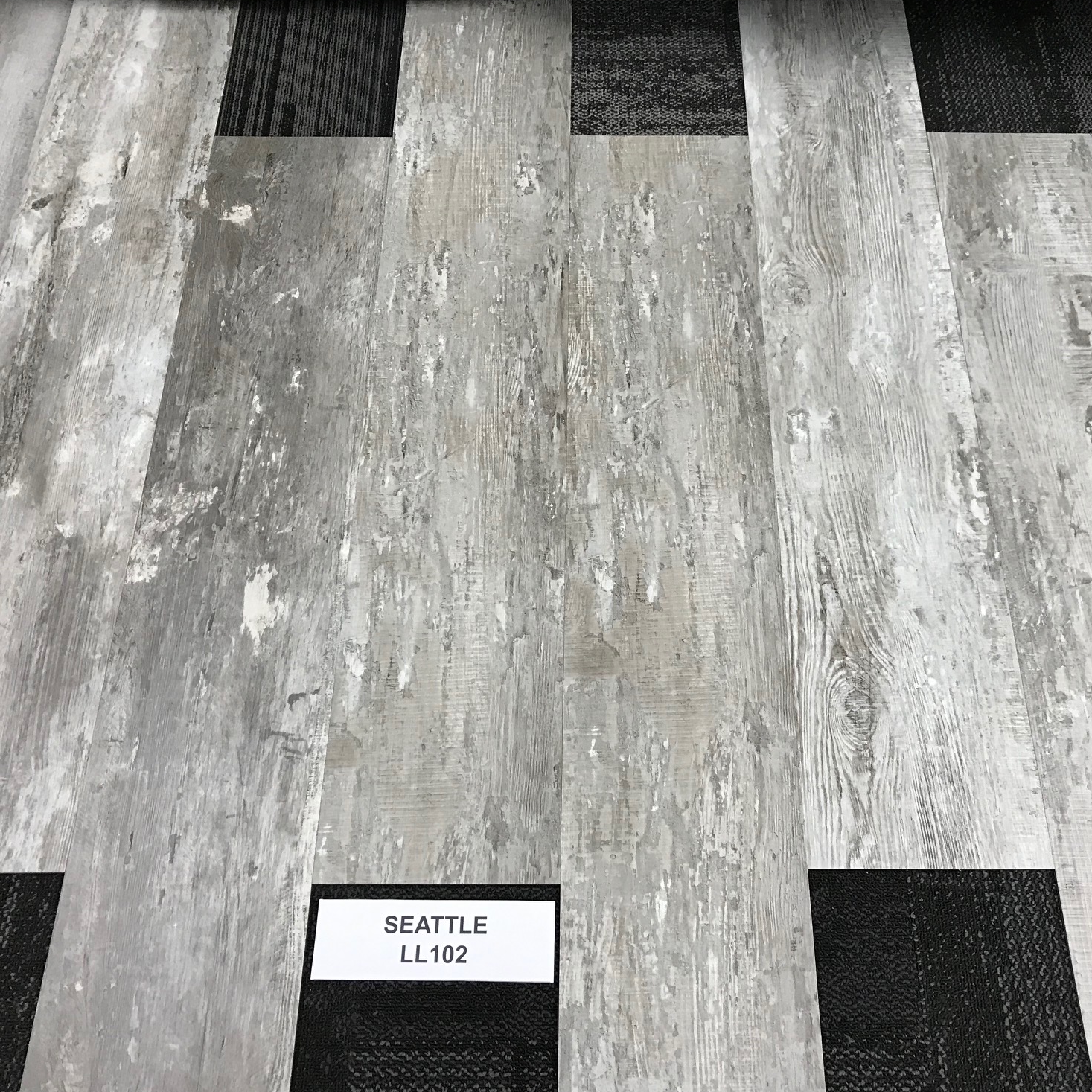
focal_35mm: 34
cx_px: 595
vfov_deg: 48.4
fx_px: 1213
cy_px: 540
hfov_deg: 48.4
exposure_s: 1/30
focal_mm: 3.99
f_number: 1.8
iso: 25
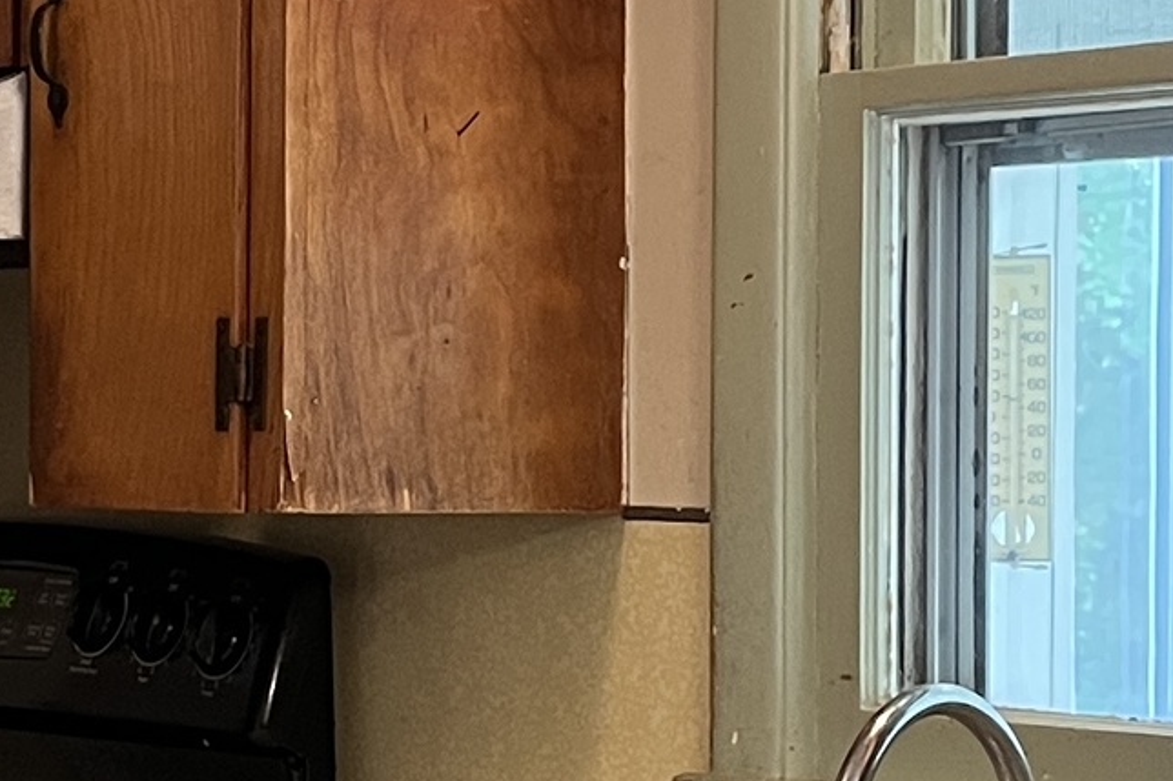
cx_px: 95
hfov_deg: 15.7
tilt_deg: -0.4
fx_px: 4202
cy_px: 462
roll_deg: +0.1
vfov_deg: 10.6
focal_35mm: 129
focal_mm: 5.1
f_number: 1.6
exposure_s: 1/60
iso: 250
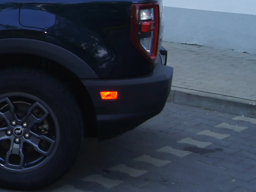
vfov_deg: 14.4
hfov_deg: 17.3
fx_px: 754
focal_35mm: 102
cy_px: 39
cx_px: -131
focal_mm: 20
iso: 100
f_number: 7.1
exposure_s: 1/80
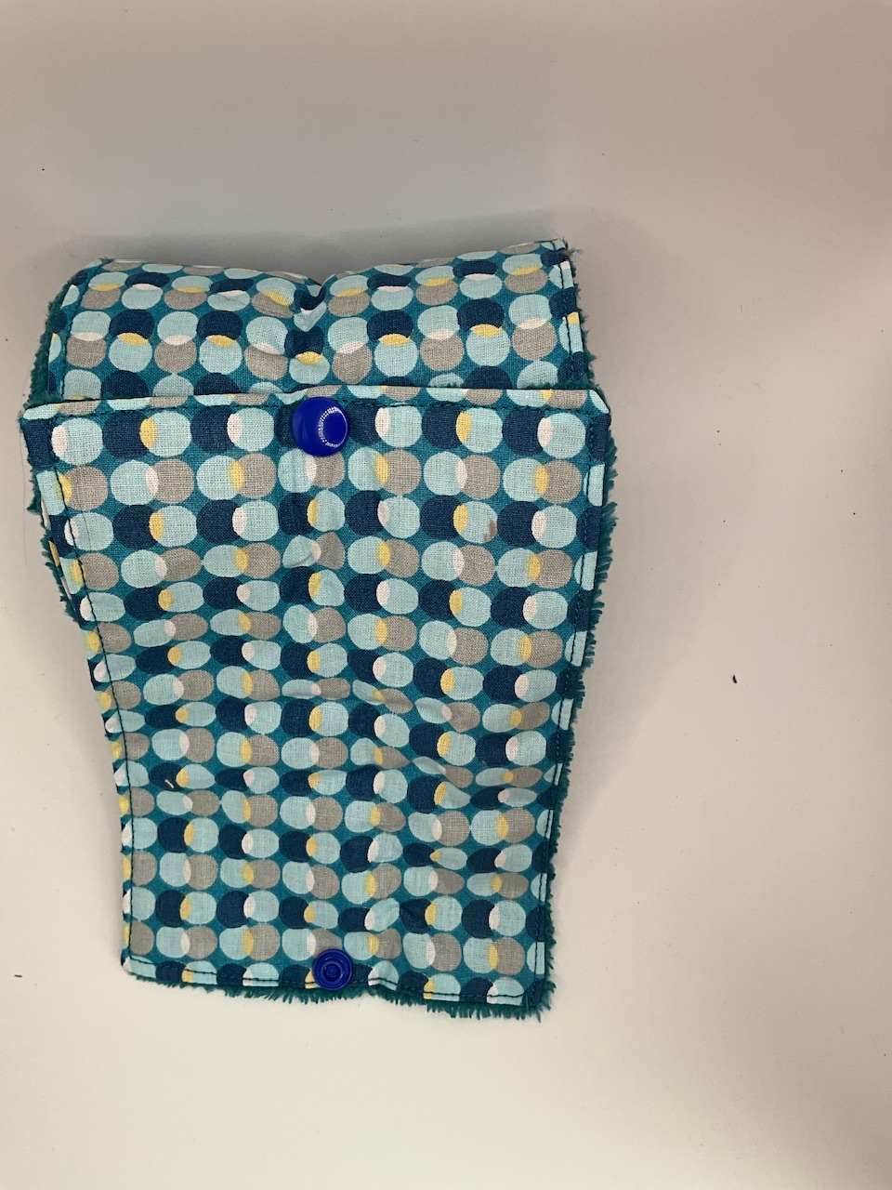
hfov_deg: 48.2
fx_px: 996
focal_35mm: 29
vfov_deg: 61.7
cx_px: 446
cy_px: 595
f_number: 1.8
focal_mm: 3
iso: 25
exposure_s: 1/340
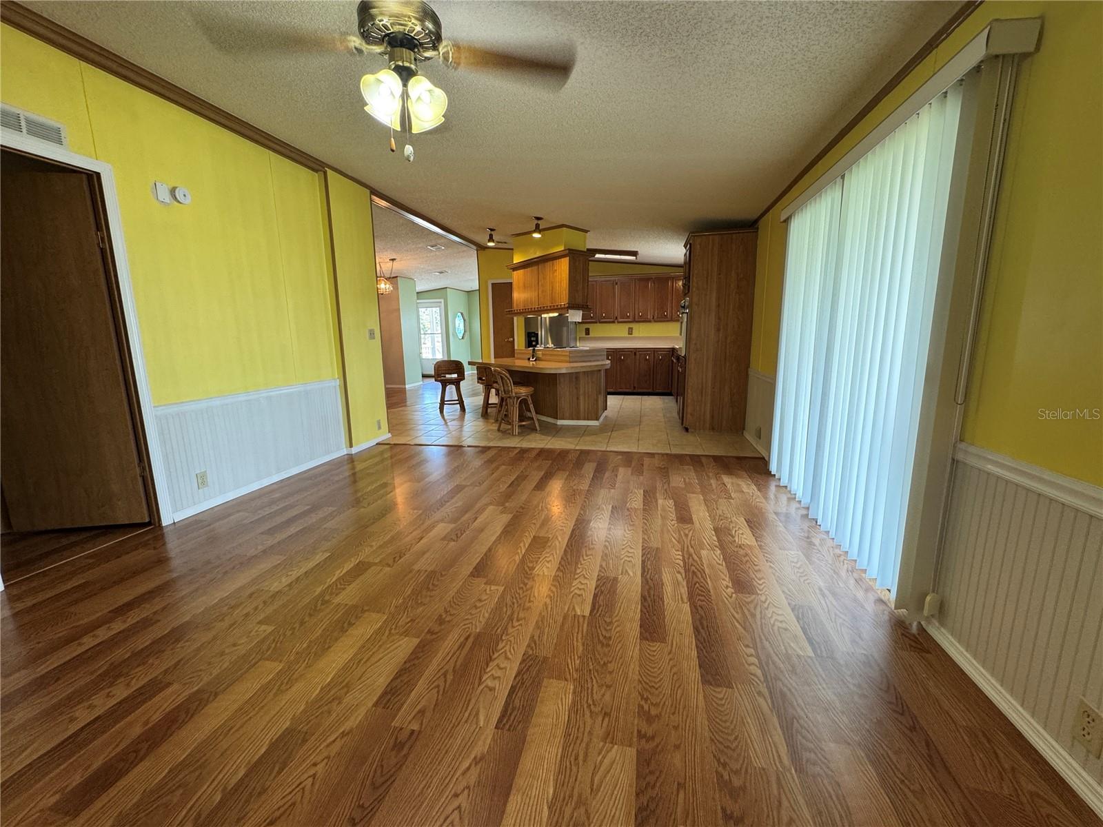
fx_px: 446
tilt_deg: -10.8
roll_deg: +0.5
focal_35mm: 14
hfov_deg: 102.1
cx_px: 552
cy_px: 414
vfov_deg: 85.7
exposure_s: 1/60
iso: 200
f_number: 2.2
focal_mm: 2.22
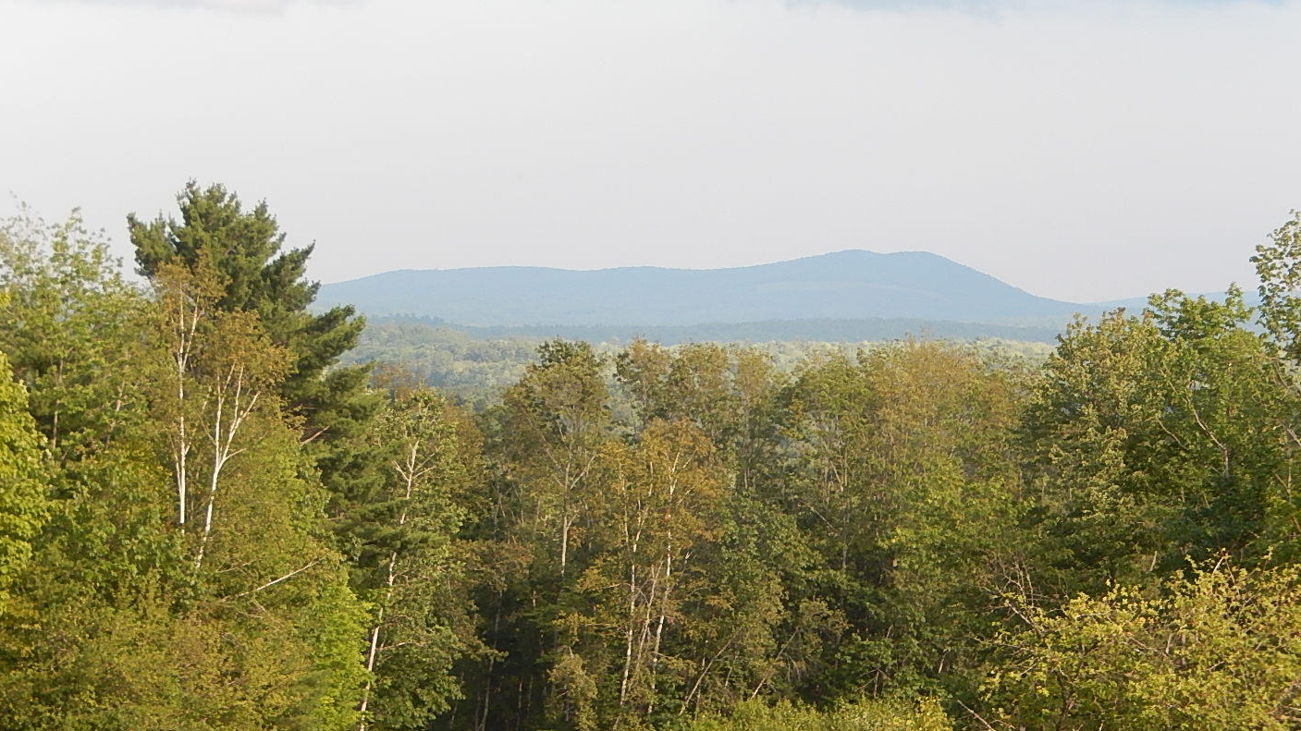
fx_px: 5001
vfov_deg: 8.4
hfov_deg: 14.8
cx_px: 701
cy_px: 414
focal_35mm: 145
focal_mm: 21
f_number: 5.5
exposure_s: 1/250
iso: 160
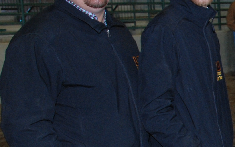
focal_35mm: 118
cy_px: 167
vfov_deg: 10.9
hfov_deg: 15.8
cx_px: 387
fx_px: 755
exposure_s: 1/60
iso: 400
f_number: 5.6
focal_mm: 21
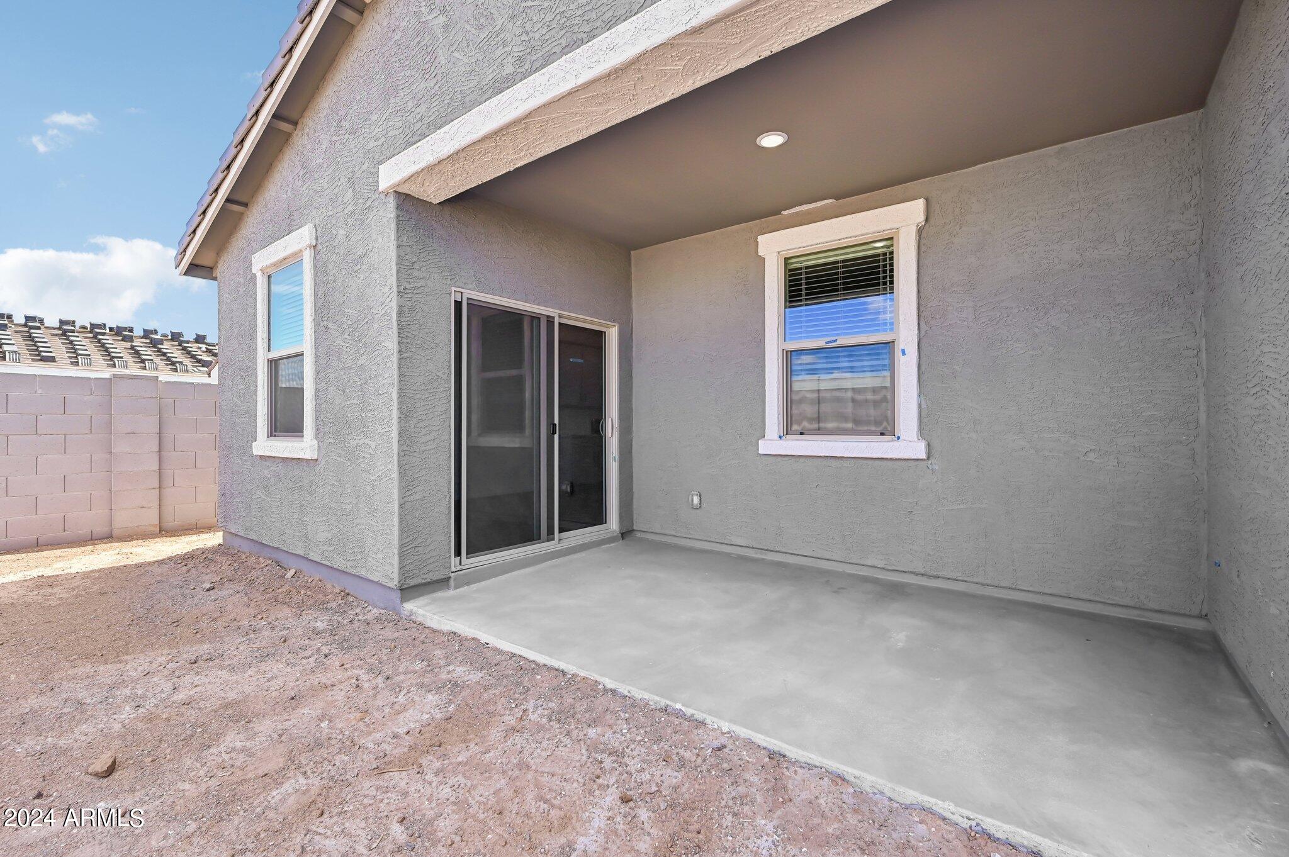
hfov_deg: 100.4
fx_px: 537
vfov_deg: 77.2
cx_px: 644
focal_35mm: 15
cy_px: 428
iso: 200
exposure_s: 1/160
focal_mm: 15
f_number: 8
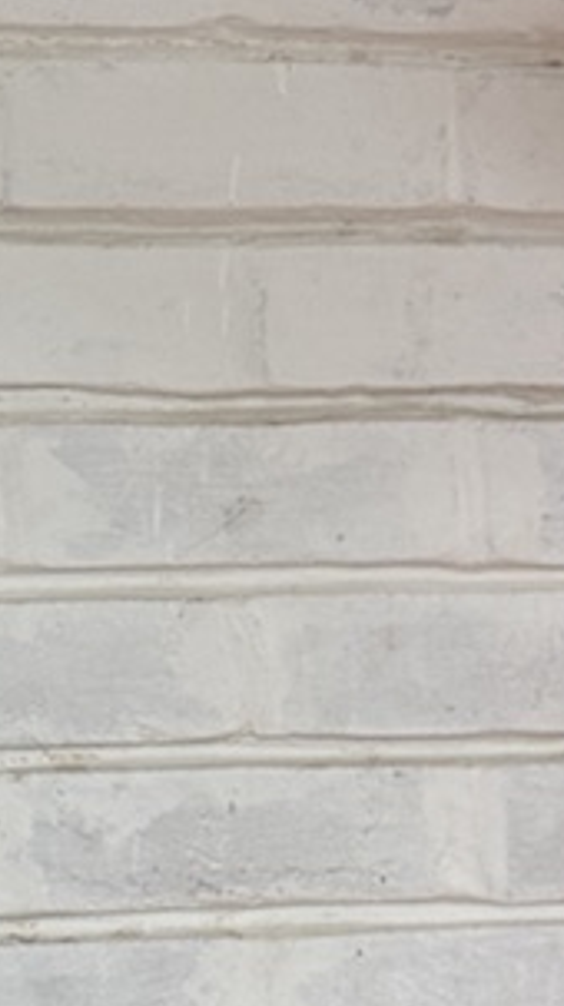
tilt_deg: -10.9
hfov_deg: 6.8
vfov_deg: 12.4
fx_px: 4582
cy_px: 923
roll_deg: -0.8
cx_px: 1110
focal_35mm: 172
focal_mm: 6.76
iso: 50
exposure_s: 1/100
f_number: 1.78
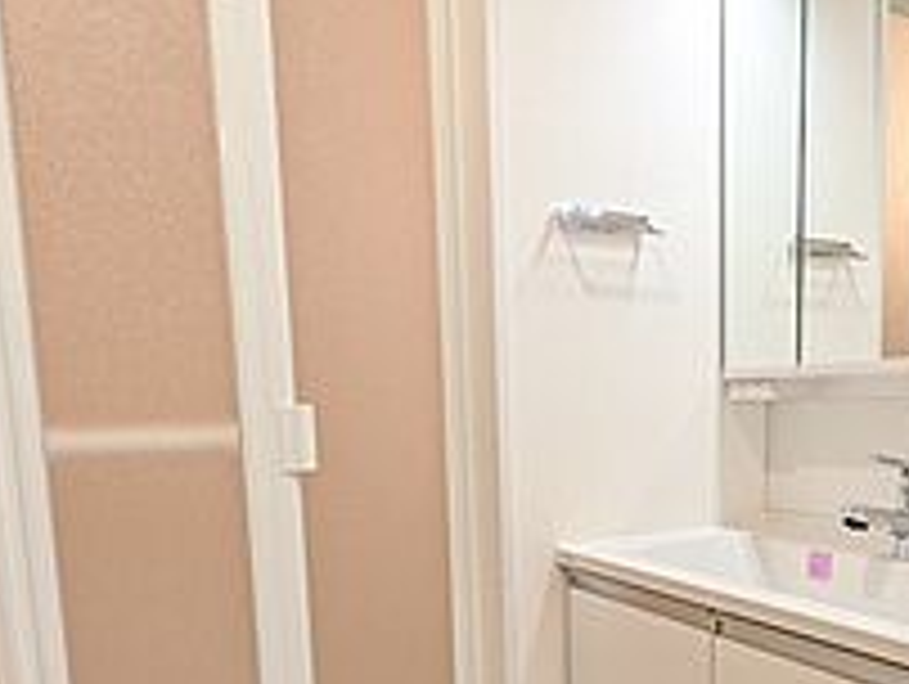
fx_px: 815
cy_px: 522
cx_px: 580
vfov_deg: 43.9
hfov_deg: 57.4
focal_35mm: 31
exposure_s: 1/100
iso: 274
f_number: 2.2
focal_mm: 1.83
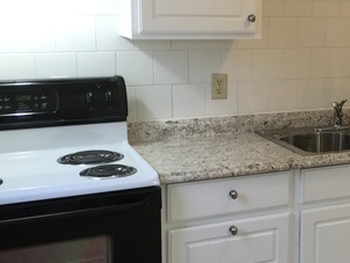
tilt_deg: -8.7
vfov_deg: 22.9
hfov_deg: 28.2
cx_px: 361
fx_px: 648
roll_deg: -0.9
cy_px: 101
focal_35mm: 64
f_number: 2.2
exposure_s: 1/33
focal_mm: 4.15
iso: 64
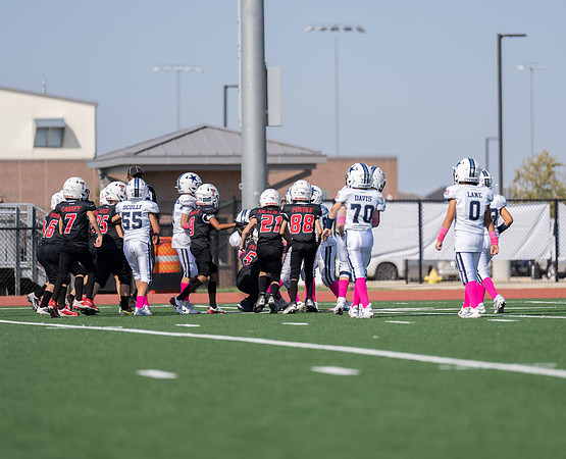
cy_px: 230
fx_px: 3823
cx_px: 283
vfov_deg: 6.9
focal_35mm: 227
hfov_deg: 8.5
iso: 100
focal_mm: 200
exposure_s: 1/2500
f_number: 2.8
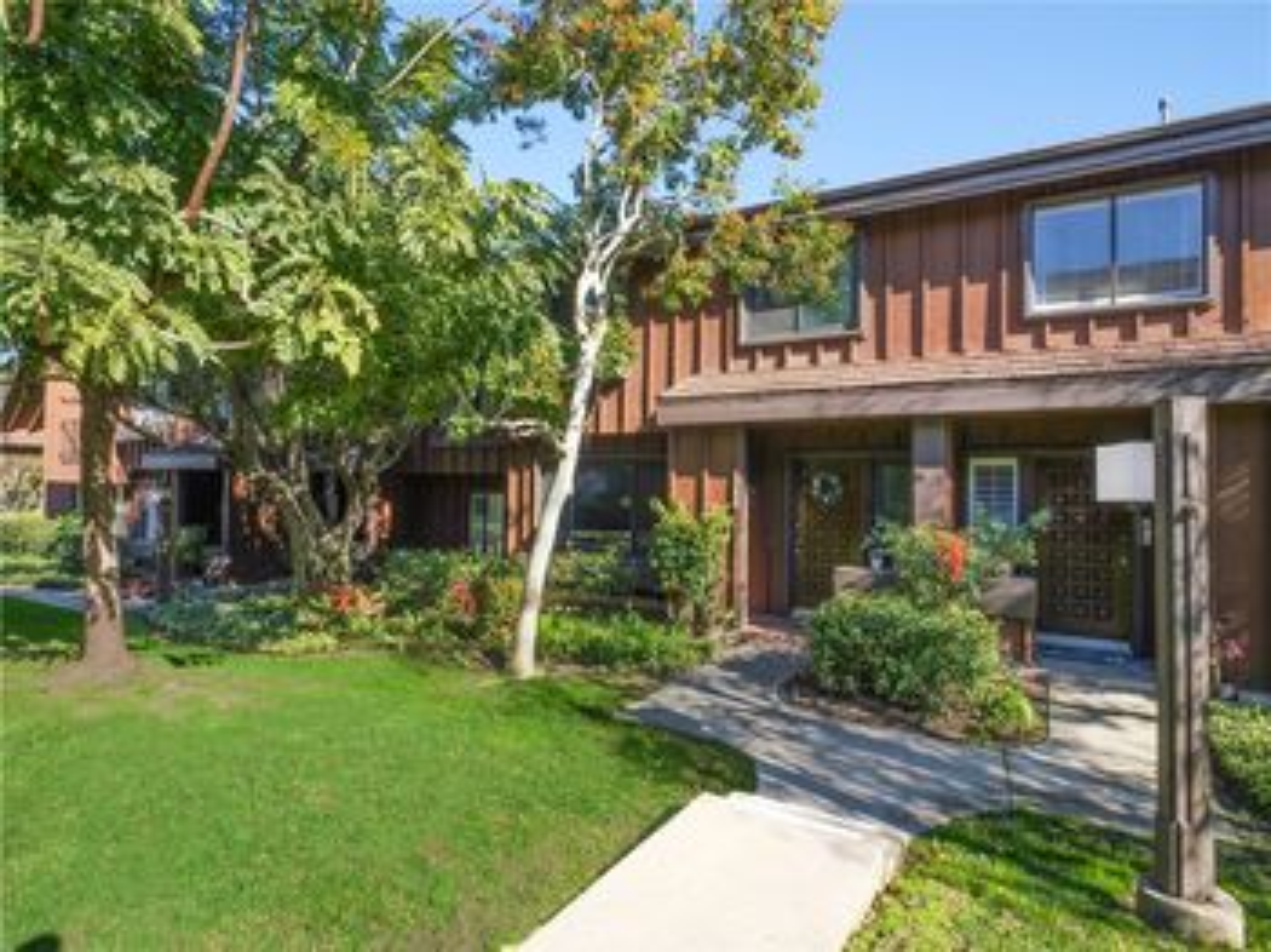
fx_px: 660
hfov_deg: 87.8
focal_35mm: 18
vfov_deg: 71.5
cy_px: 476
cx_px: 636
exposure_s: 1/125
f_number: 11
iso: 320
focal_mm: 9
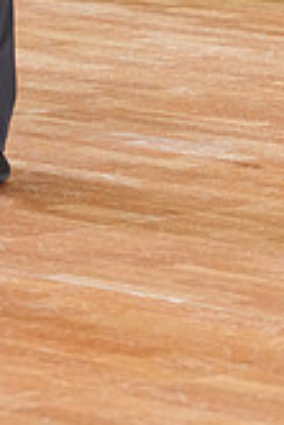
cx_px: -63
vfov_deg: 4.5
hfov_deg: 3.0
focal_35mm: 458
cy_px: -236
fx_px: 5408
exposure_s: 1/200
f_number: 4
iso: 2500
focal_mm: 131
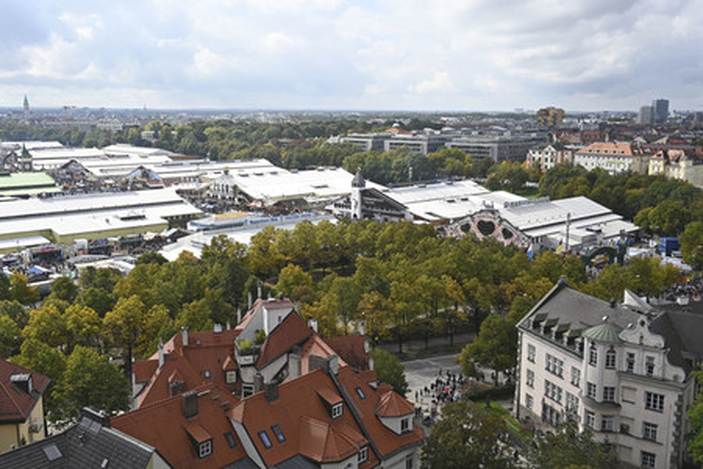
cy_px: 234
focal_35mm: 36
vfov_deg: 36.9
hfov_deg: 53.1
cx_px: 352
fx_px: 703
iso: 100
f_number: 6.3
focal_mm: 24
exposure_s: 1/320
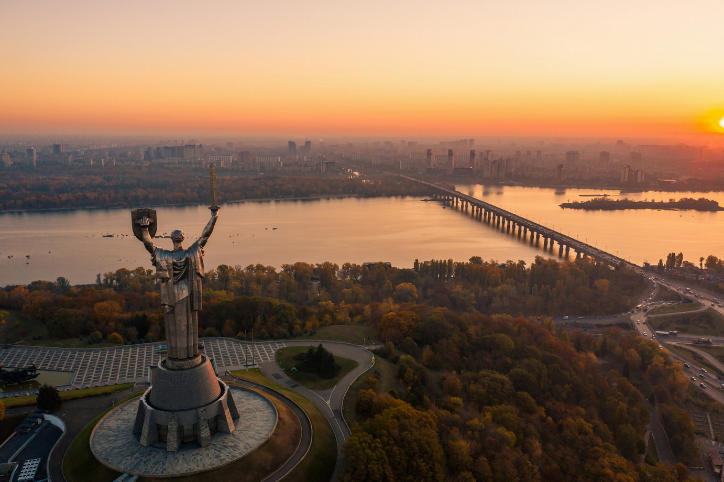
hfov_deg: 65.5
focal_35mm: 28
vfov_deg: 46.4
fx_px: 563
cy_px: 241
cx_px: 362
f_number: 4
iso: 100
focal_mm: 10.26
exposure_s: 1/200
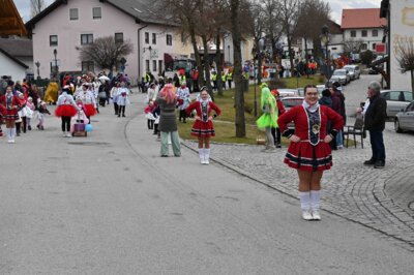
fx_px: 804
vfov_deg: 19.4
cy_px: 138
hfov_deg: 28.9
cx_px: 207
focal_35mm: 70
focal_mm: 70
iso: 2500
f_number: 10
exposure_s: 1/1600
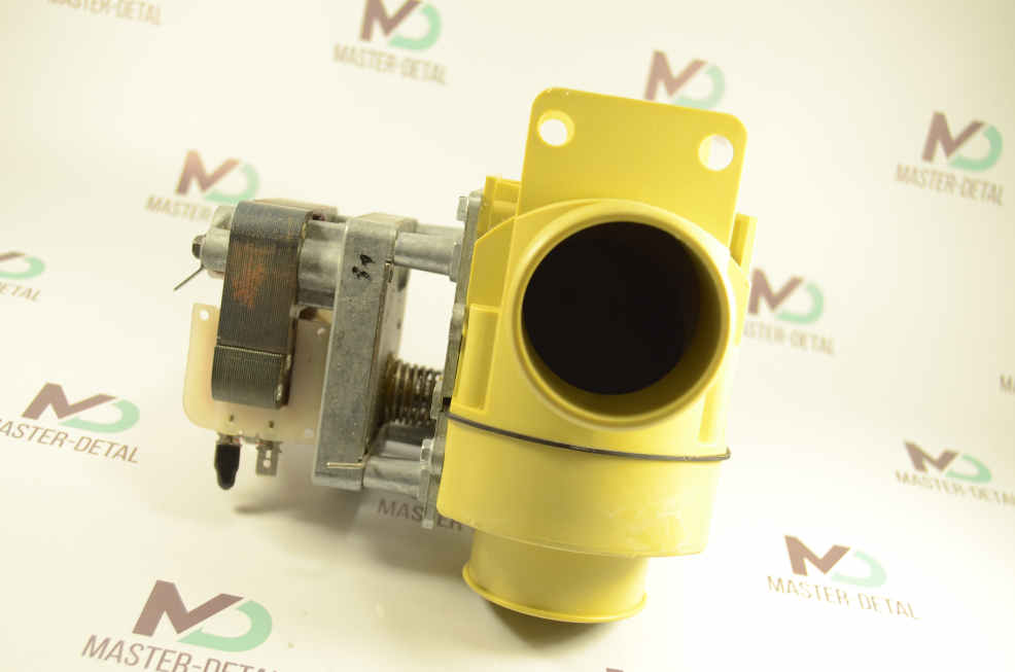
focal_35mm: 45
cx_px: 508
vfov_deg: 29.7
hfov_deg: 43.7
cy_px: 336
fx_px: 1266
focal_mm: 30
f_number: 5.6
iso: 220
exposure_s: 1/125
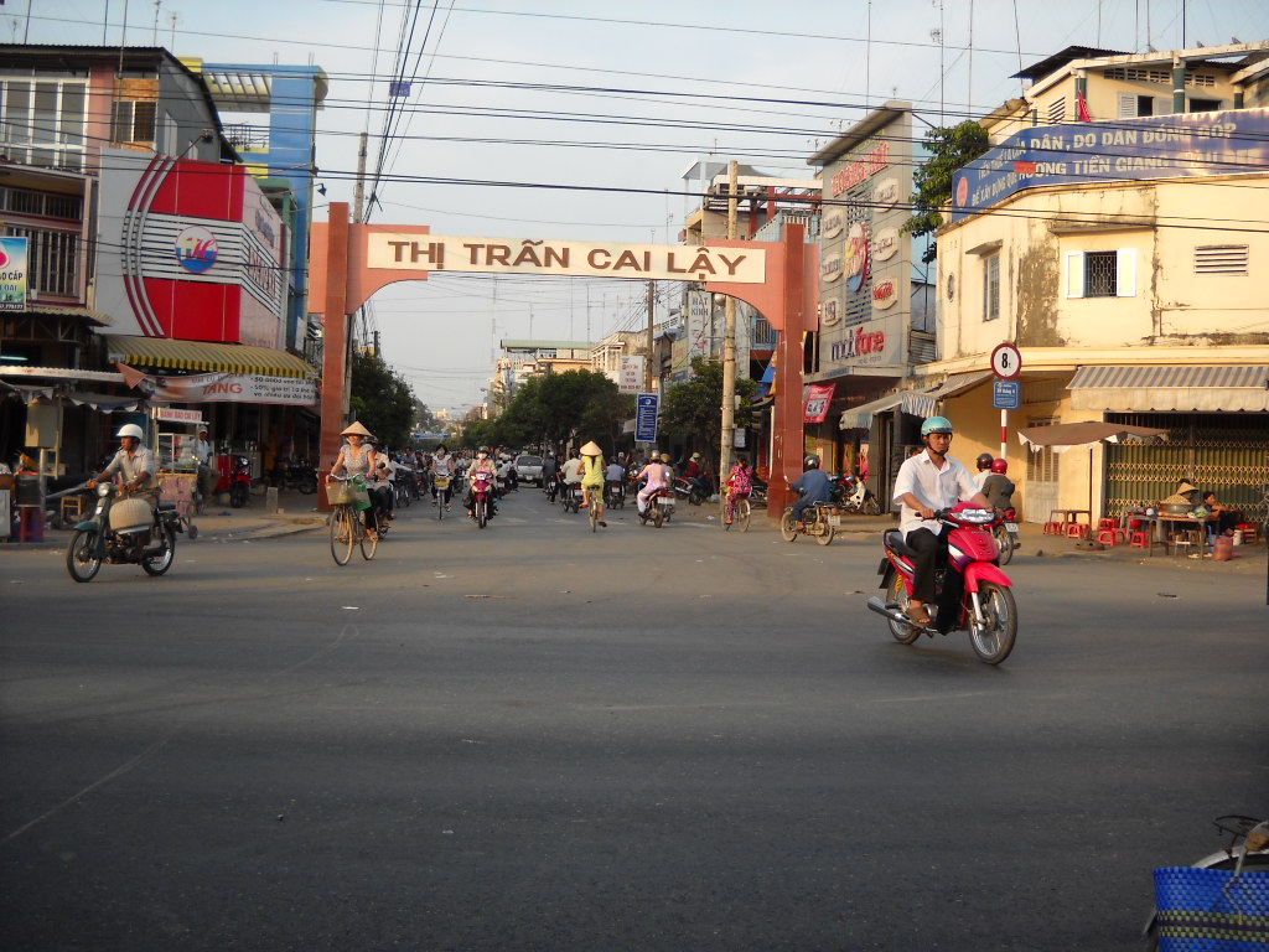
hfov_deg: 45.8
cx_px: 634
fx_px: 1503
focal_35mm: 41
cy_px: 476
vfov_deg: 35.1
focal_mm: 6.72
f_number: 3.1
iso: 64
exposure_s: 1/337
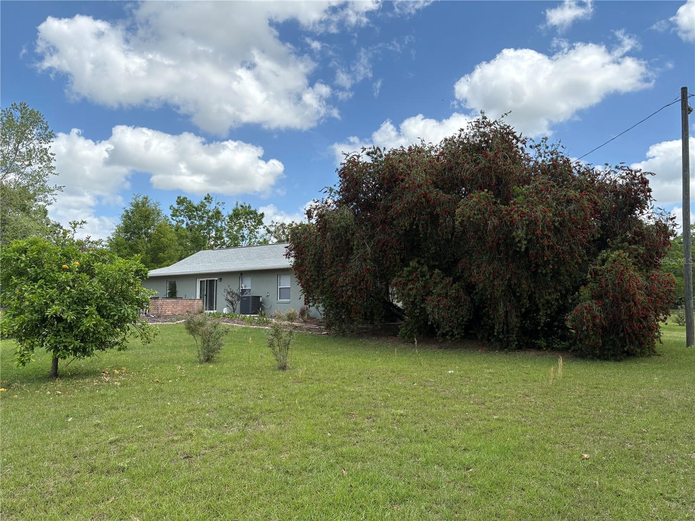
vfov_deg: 53.1
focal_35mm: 26
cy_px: 260
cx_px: 348
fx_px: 522
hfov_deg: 67.3
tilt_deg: +5.0
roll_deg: +0.2
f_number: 1.6
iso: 50
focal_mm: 5.96
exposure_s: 1/2451
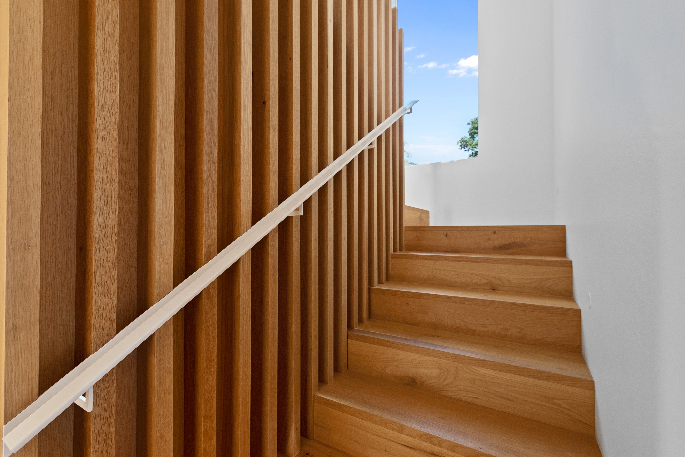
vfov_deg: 77.4
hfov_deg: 100.4
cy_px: 228
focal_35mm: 15
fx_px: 286
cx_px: 342
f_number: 5.6
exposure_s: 1/80
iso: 200
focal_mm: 15
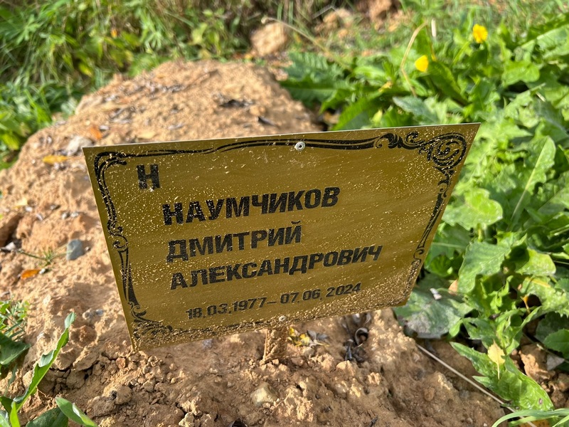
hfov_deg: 67.3
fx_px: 427
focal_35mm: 26
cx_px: 284
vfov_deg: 53.1
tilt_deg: -31.1
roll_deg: +14.9
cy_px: 214
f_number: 1.5
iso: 50
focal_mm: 5.7
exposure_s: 1/1038
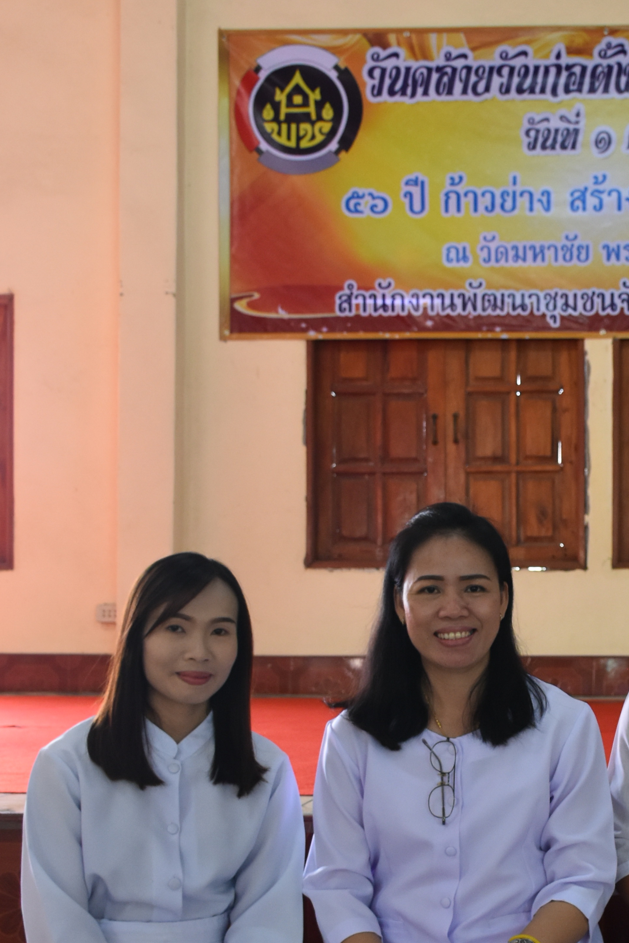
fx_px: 1625
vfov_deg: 32.2
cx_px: 614
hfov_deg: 21.2
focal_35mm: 62
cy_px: 605
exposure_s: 1/60
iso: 900
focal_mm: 20
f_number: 3.5
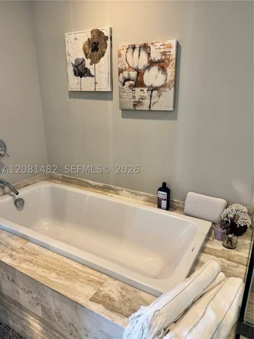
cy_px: 170
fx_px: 235
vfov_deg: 71.6
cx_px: 127
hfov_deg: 56.8
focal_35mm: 24
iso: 200
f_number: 1.78
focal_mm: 6.76
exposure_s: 1/60
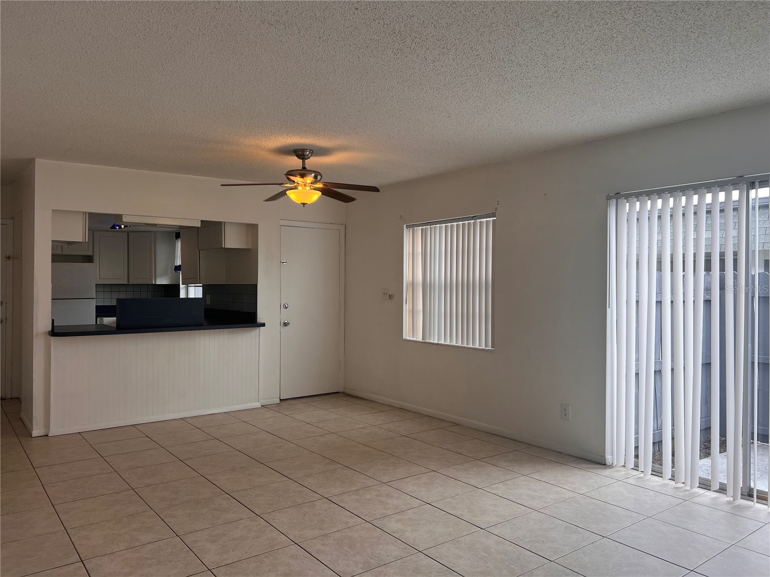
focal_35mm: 26
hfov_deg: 67.3
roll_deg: -0.2
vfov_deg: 53.1
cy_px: 288
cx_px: 385
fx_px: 578
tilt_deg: -0.7
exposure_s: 1/237
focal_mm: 5.7
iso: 40
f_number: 1.5
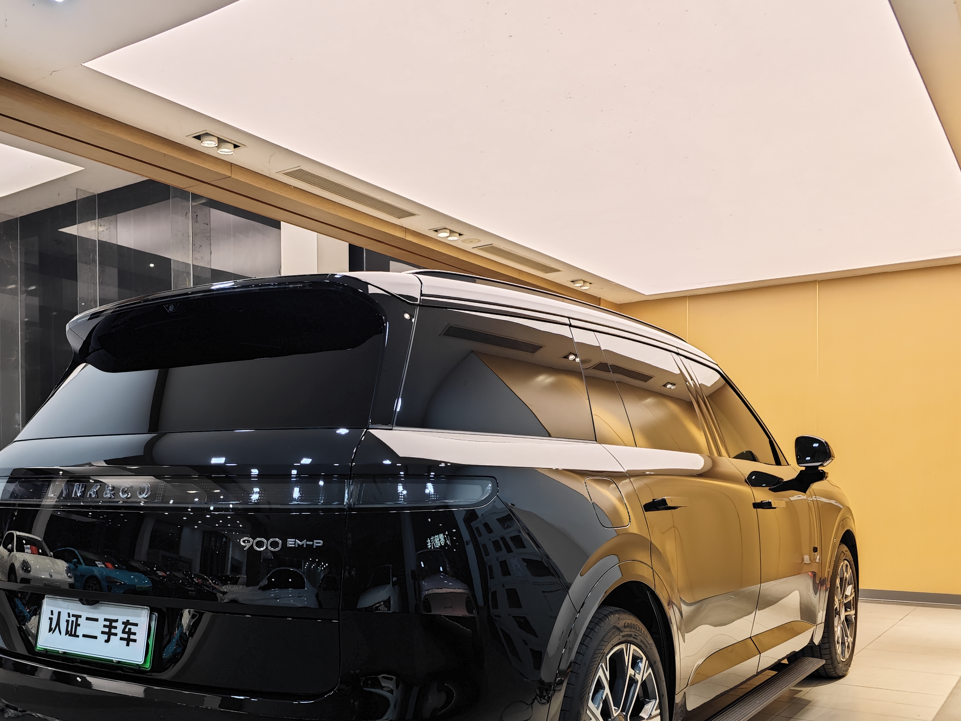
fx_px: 916
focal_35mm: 33
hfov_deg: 55.1
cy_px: 502
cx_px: 400
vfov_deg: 42.1
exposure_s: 1/50
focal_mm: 8.7
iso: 400
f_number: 1.9
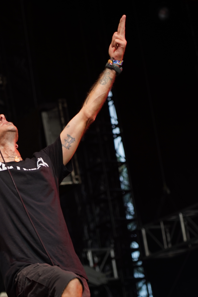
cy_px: 149
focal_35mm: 158
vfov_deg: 13.0
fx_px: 1303
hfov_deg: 8.7
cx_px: 32
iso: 200
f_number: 4
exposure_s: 1/125
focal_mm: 105
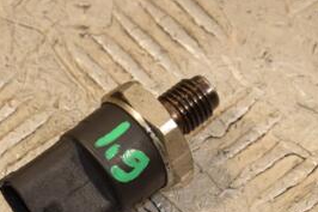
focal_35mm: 355
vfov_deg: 3.9
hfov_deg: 5.8
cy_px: 159
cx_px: 127
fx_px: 3135
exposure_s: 1/200
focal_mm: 105
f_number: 8
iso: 800
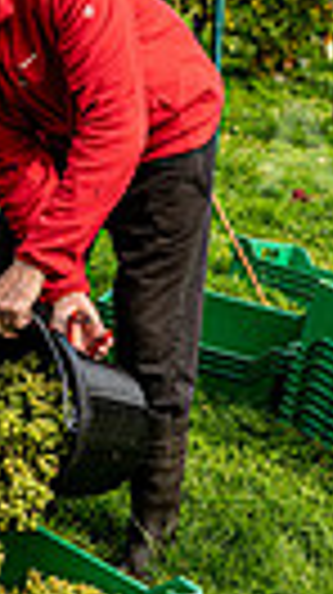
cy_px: 450
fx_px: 1353
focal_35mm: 86
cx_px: -58
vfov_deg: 24.5
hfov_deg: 13.7
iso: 125
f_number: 4.5
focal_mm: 24
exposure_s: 1/640
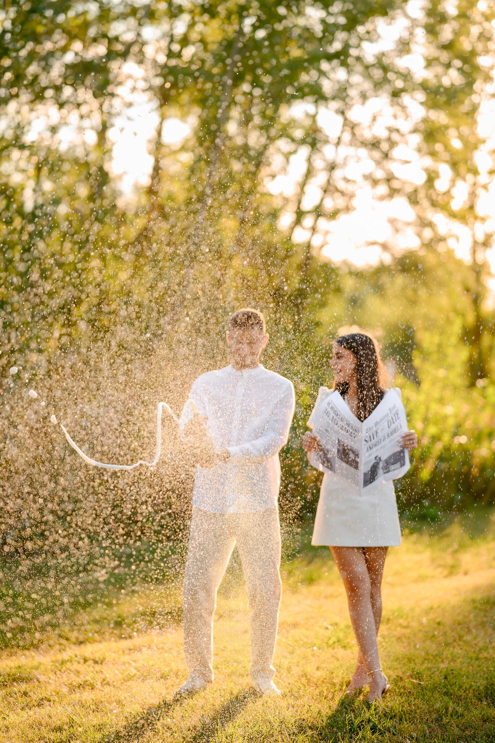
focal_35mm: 85
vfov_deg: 23.9
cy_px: 372
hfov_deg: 16.0
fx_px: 1756
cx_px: 248
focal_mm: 85
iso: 200
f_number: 2
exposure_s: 1/800
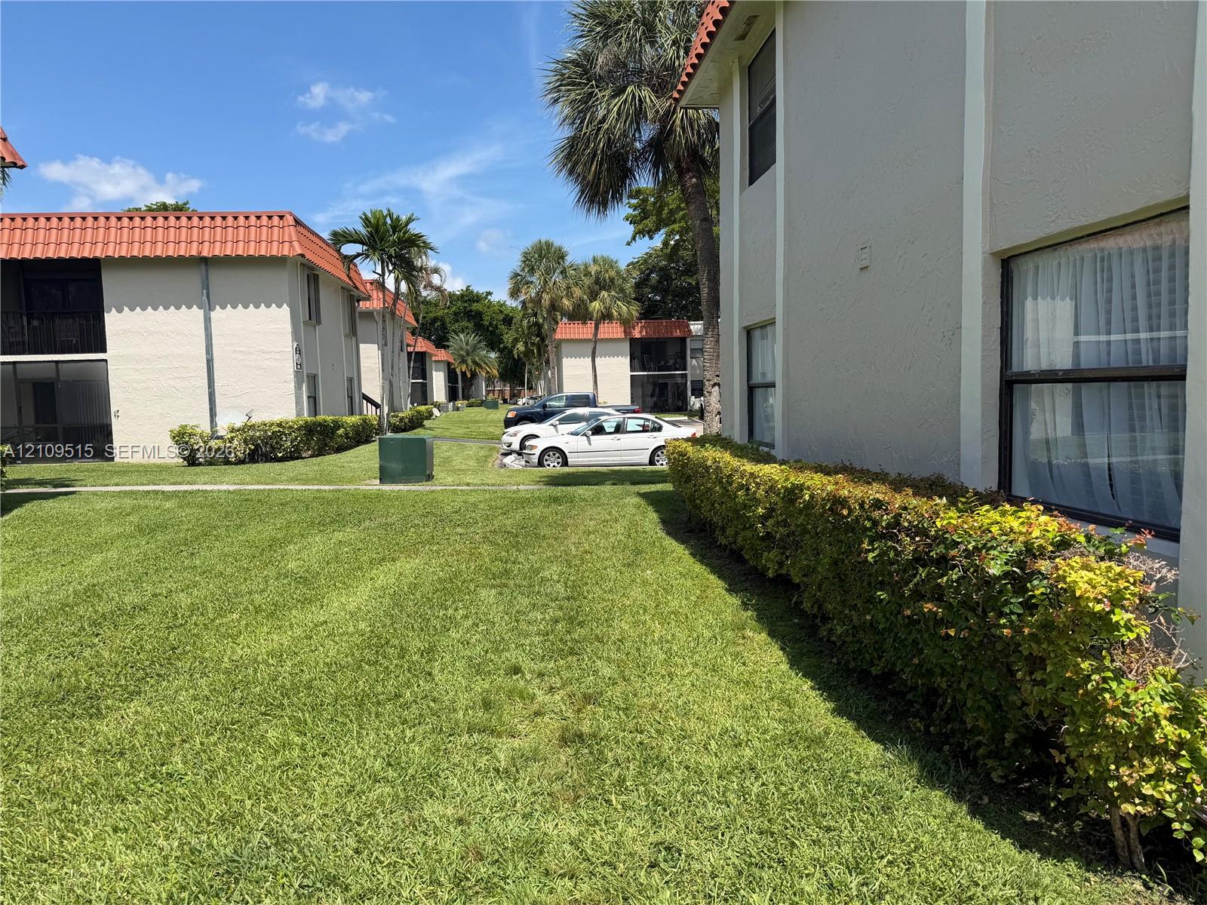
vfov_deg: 56.8
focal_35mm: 24
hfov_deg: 71.6
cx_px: 604
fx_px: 837
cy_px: 452
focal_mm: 6.76
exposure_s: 1/3953
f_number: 1.78
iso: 80
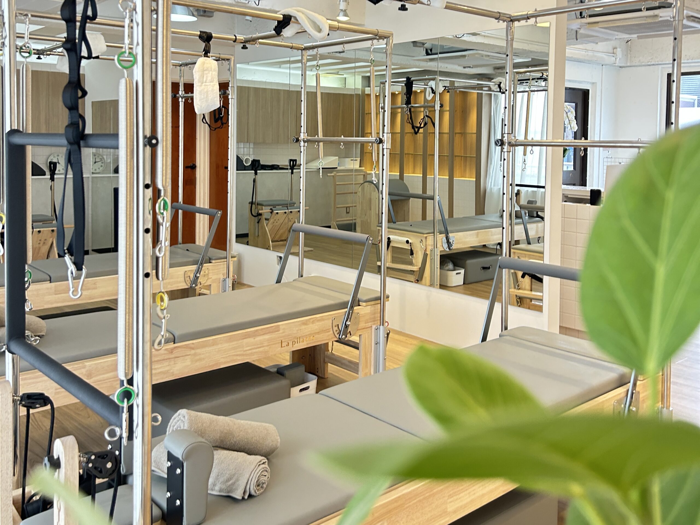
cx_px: 350
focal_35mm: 26
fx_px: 526
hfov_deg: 67.3
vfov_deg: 53.1
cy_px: 262
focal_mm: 5.7
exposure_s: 1/50
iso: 100
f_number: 1.5
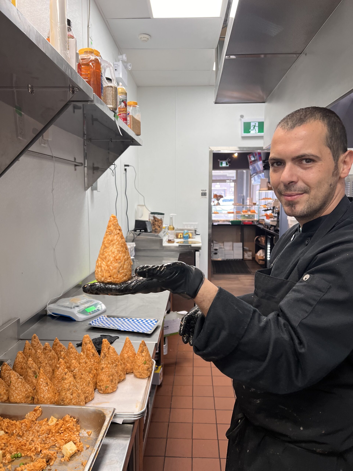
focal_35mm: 26
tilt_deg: -7.3
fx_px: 354
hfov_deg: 53.1
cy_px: 236
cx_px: 176
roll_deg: -0.6
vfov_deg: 67.3
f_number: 1.5
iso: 125
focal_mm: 5.7
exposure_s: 1/120
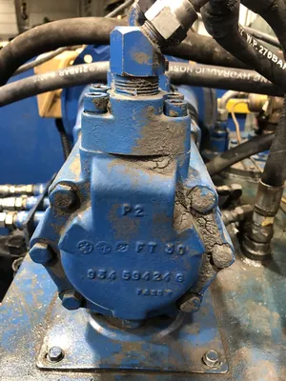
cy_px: 190
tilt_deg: -25.0
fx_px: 308
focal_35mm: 28
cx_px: 143
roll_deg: -1.0
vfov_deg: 63.4
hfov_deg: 49.7
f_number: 1.8
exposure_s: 1/15
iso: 64
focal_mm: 4
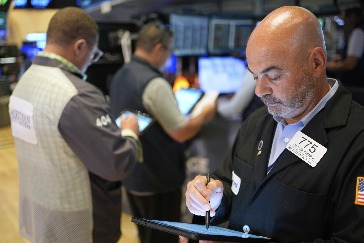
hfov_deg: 54.4
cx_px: 182
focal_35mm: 35
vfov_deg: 37.9
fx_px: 354
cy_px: 122
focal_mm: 35
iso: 1000
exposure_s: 1/125
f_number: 1.8
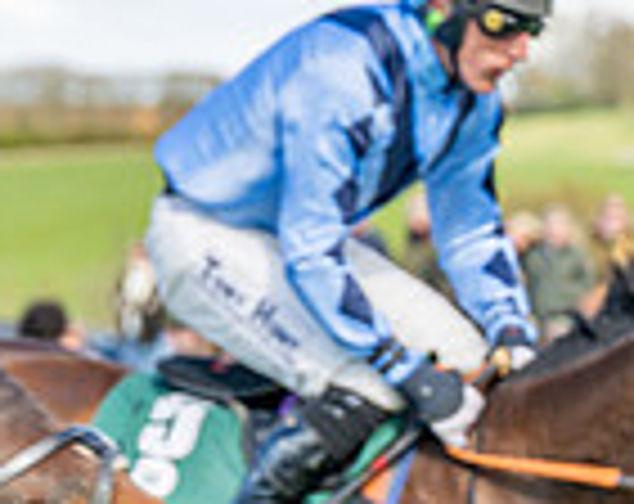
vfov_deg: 4.9
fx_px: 5913
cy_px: 352
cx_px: -373
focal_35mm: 316
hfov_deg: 6.1
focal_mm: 70
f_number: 2.8
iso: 200
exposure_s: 1/1600
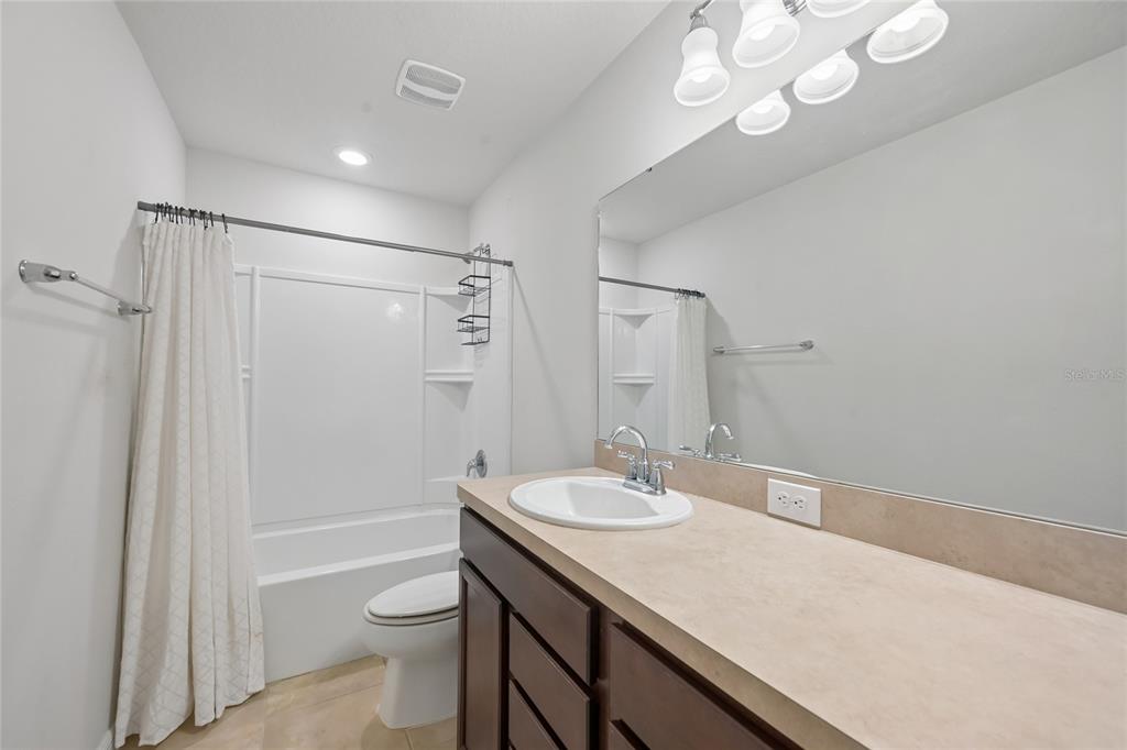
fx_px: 438
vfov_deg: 81.2
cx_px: 564
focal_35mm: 14
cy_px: 375
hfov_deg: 104.3
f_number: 8
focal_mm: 14
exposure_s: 1/40
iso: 400
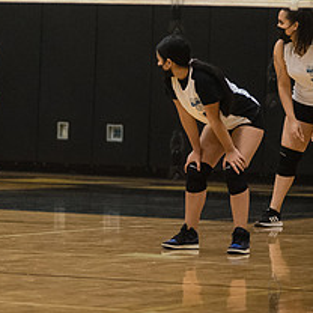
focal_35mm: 297
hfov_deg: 5.9
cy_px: 81
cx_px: -18
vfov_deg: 5.9
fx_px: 3038
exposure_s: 1/400
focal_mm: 125
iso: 5000
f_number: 3.2
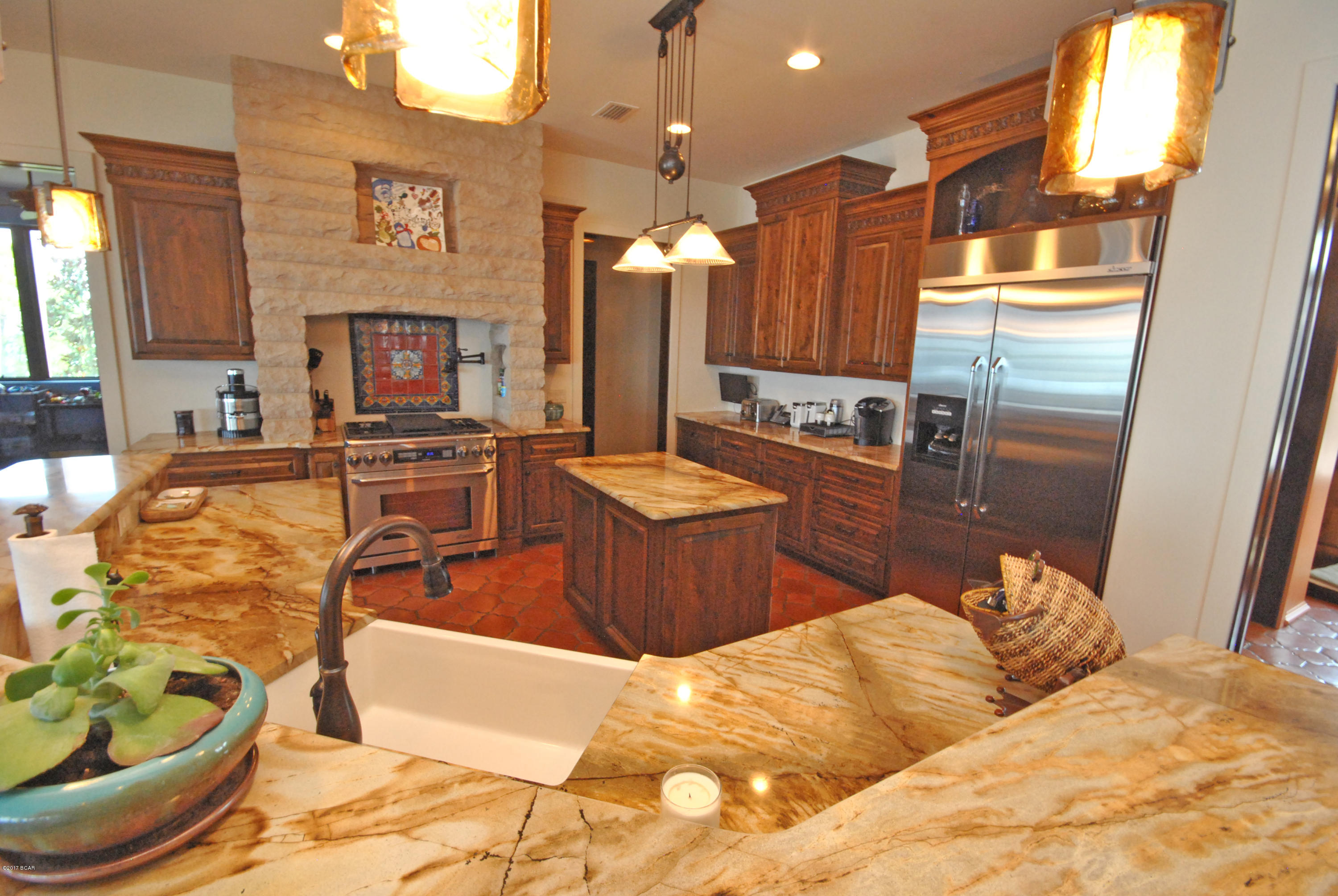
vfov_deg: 77.5
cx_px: 669
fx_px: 558
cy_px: 448
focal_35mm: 15
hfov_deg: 100.3
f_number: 11
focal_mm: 10
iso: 800
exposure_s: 1/10
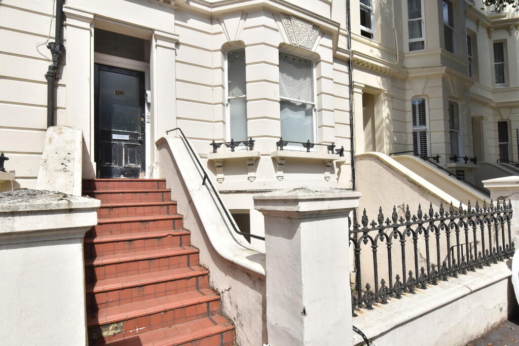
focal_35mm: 20
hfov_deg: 85.4
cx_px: 260
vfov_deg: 63.2
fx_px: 281
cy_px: 173
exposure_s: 1/640
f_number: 13
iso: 500
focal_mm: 13
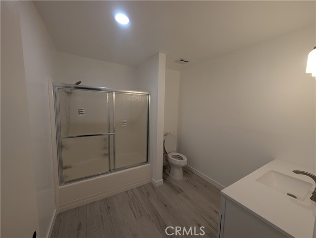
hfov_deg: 110.5
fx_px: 110
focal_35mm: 12
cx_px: 158
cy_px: 119
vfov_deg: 94.6
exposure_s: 1/120
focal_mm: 2.02
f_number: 1.7
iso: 71
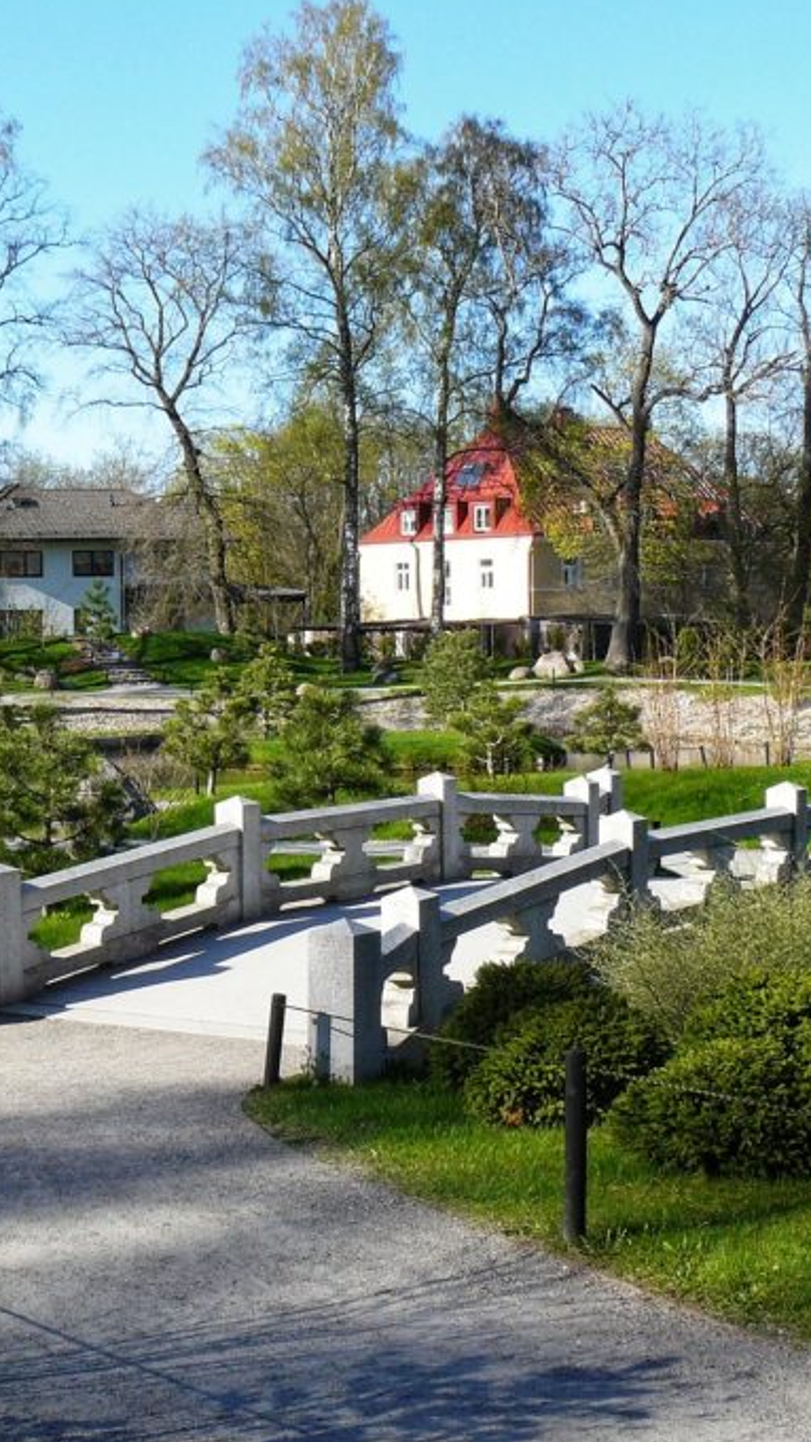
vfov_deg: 35.4
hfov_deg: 20.0
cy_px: 754
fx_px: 2256
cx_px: 91
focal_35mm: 59
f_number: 5.6
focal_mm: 6
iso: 100
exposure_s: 1/200
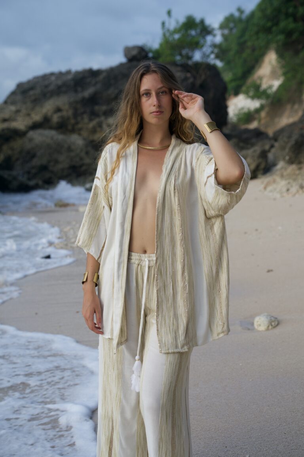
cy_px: 228
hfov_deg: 22.3
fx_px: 773
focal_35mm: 61
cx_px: 152
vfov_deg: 32.9
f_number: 4
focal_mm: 61
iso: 200
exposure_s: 1/160
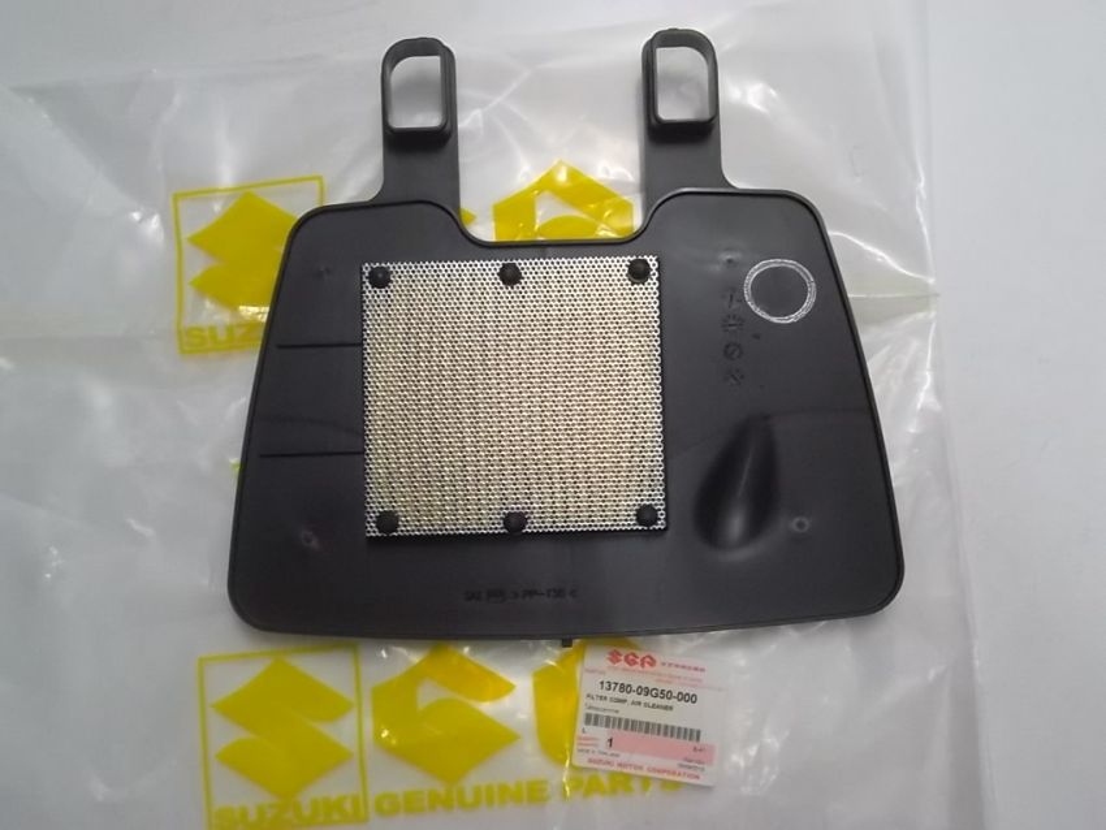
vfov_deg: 38.7
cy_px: 415
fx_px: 1183
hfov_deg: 50.1
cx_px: 553
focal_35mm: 37
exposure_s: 1/15
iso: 434
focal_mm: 6.6
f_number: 4
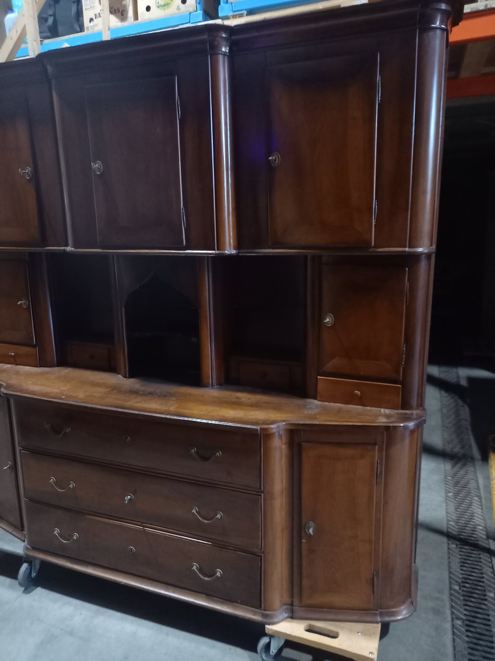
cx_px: 248
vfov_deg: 69.4
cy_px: 330
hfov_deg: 54.9
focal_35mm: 25
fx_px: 477
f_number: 1.8
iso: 800
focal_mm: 4.65
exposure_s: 1/25
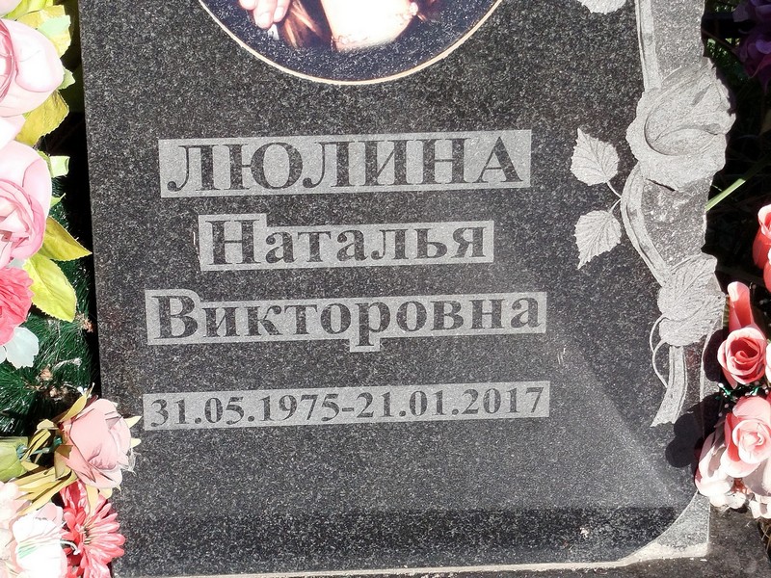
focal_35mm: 33
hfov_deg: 55.4
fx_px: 735
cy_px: 289
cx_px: 386
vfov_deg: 42.9
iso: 50
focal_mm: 5.31
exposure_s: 1/583
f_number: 1.7
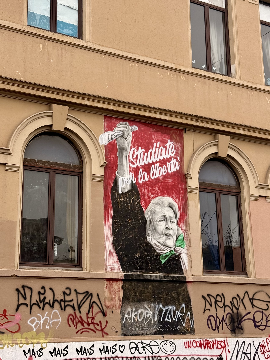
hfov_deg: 30.3
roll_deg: +2.2
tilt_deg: +16.8
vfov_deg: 39.7
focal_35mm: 48
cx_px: 135
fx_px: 499
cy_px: 180
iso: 64
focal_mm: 6.76
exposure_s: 1/434
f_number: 1.78
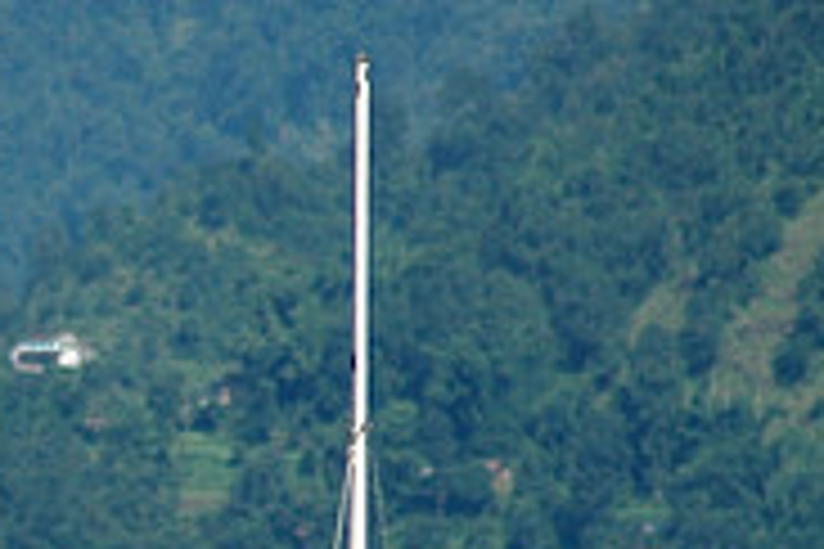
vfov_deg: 1.0
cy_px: 758
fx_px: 31493
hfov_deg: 1.5
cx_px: -320
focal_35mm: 1376
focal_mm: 240
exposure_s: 1/1600
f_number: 5.6
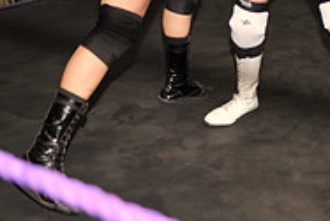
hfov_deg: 24.0
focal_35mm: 84
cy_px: -48
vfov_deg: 15.7
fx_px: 771
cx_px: 237
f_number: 2.8
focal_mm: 35
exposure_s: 1/250
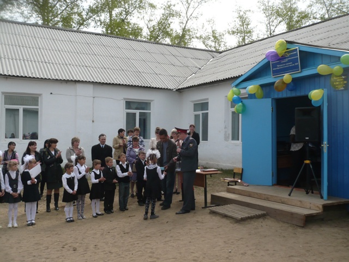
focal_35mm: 35
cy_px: 131
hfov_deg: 52.6
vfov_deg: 40.7
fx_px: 353
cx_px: 174
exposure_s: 1/200
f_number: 8
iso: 100
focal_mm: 5.8
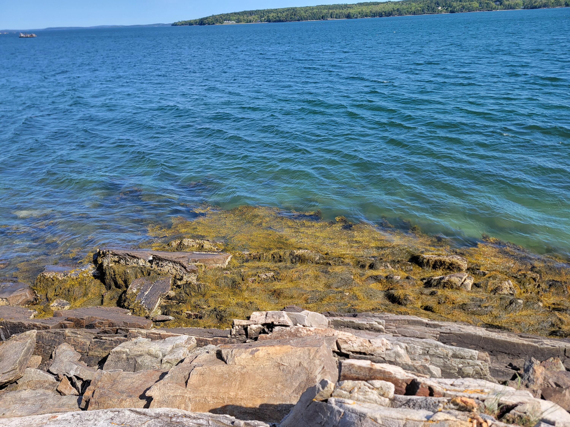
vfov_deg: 56.8
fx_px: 395
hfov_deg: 71.6
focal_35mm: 24
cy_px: 214
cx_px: 285
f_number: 1.8
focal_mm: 6.7
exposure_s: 1/501
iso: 16
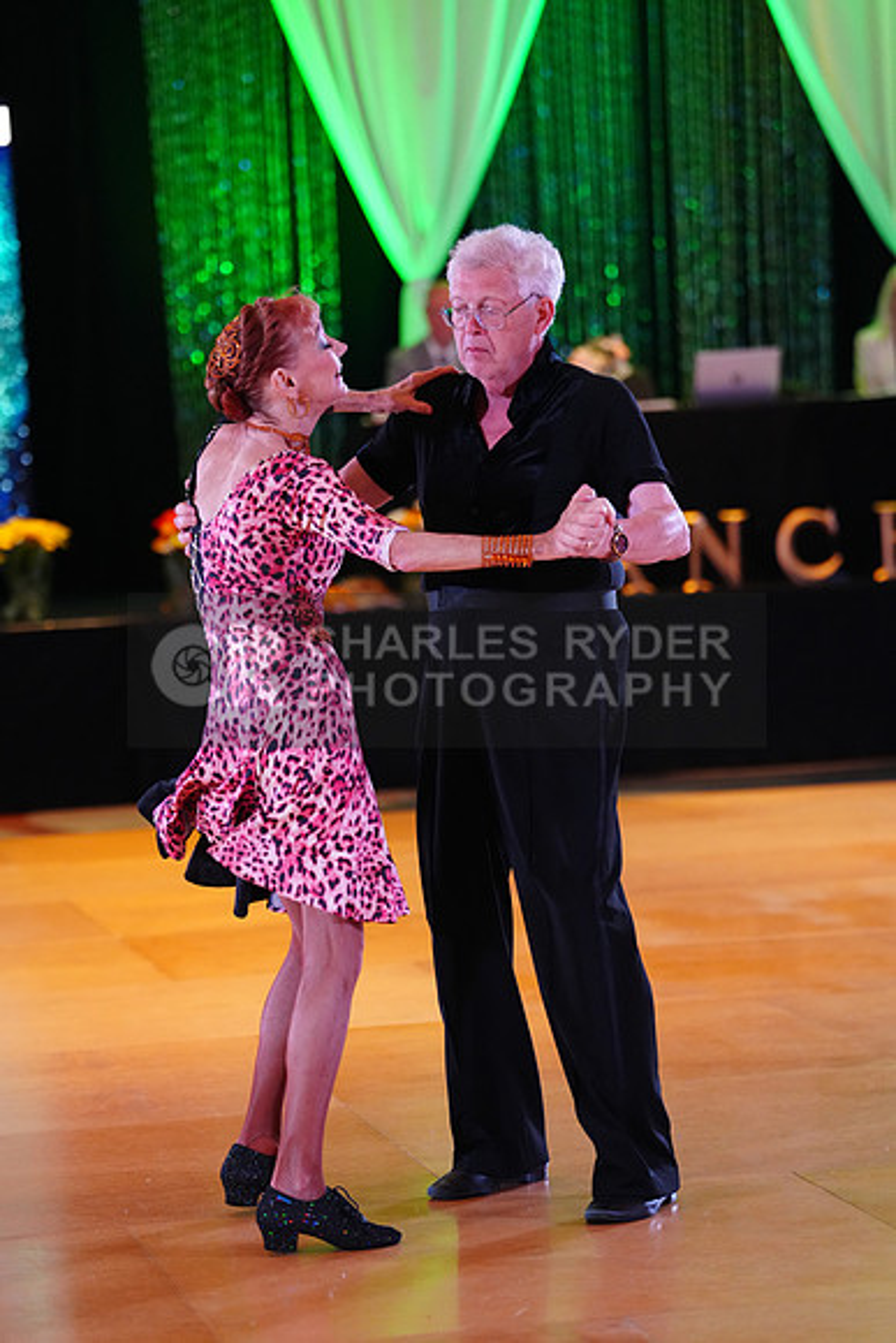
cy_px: 672
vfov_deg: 16.9
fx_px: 4514
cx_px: 448
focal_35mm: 121
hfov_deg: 11.3
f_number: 2.8
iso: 5000
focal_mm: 121
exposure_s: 1/400
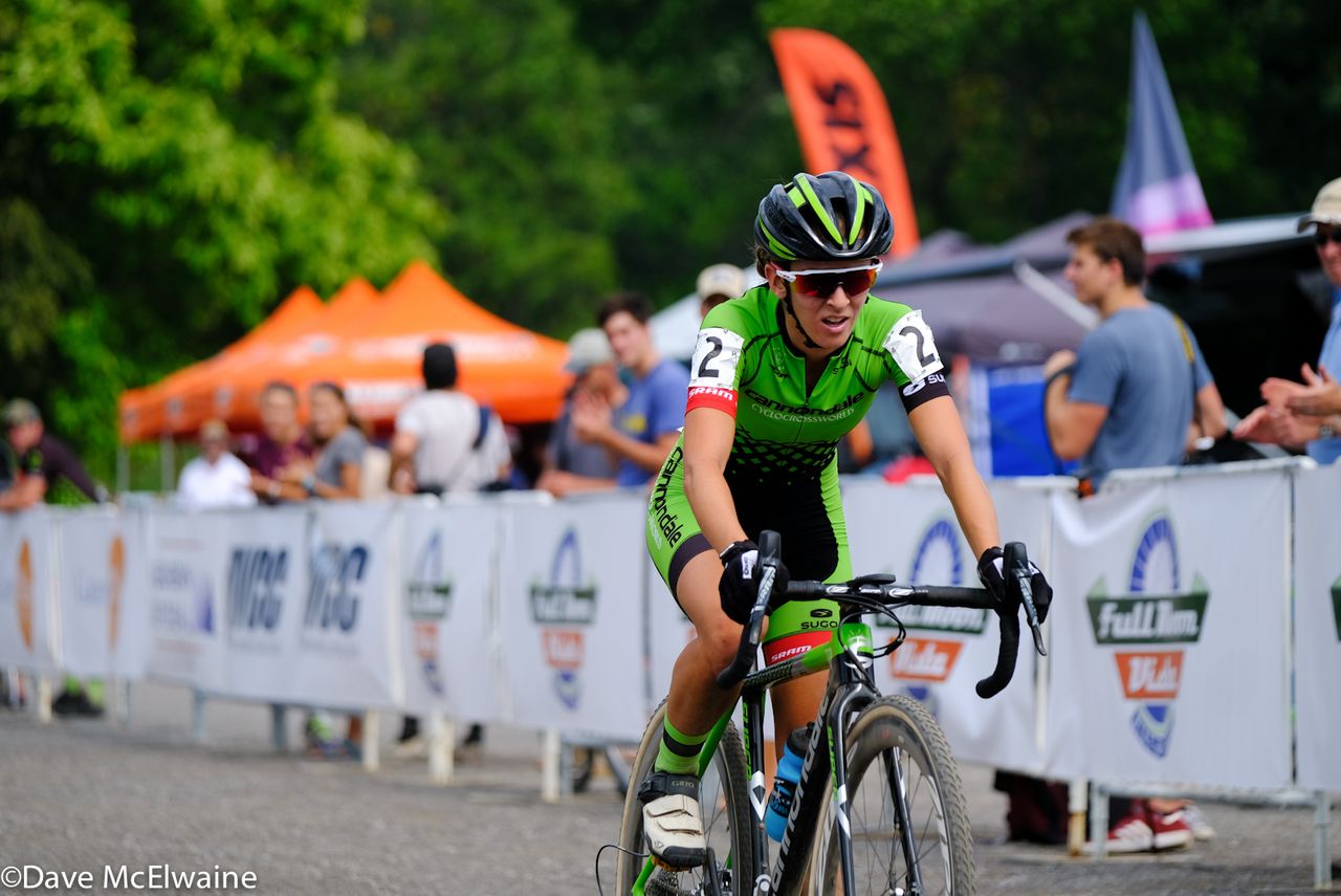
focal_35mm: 210
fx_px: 7827
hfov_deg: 9.8
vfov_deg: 6.6
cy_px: 448
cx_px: 670
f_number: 3.6
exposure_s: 1/1250
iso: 200
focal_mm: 140
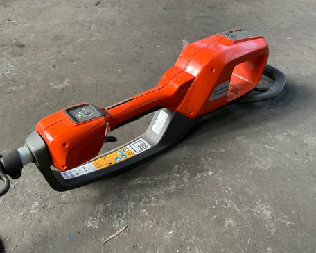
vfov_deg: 48.4
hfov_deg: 58.8
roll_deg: -0.1
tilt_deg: -39.4
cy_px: 128
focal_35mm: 30
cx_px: 151
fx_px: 280
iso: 80
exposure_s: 1/60
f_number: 1.8
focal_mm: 3
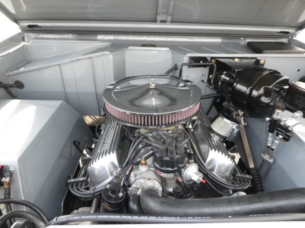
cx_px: 152
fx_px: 211
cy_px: 114
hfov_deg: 71.6
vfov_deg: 56.8
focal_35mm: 24
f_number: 3.3
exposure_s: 1/60
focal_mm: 4.3
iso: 80
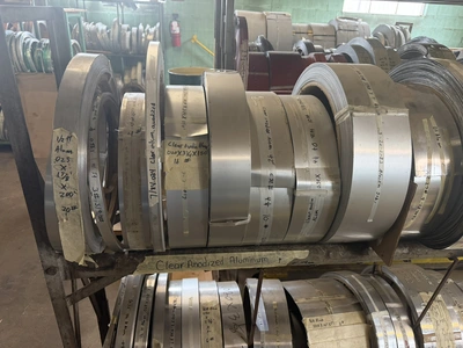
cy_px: 174
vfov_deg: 56.8
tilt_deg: -24.9
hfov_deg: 71.6
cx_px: 232
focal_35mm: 24
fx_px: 321
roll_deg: -2.5
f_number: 1.78
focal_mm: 6.76
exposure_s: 1/120
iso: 320
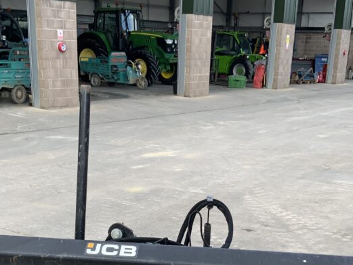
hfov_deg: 33.8
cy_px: 253
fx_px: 581
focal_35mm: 57
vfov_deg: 24.7
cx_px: 173
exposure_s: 1/450
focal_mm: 3
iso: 16
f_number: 1.8
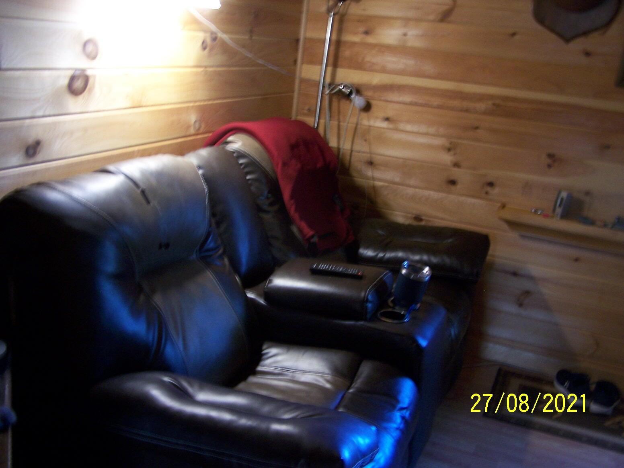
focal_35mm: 38
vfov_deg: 37.7
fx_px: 685
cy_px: 234
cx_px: 312
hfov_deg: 49.0
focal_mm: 6.3
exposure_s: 1/8
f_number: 2.8
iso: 140
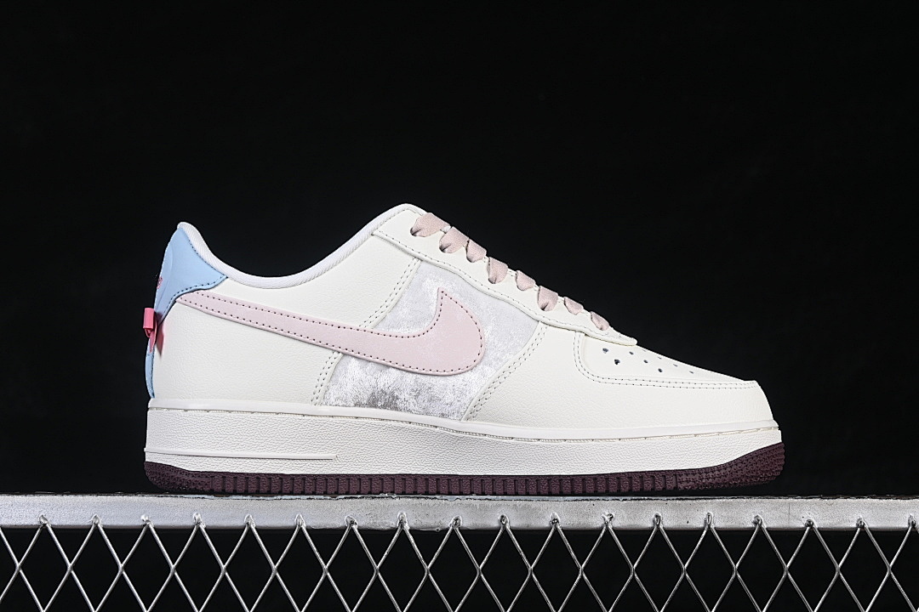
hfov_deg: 27.0
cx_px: 460
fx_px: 1914
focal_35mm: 75
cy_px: 306
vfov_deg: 18.2
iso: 160
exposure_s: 1/80
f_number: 8
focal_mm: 50
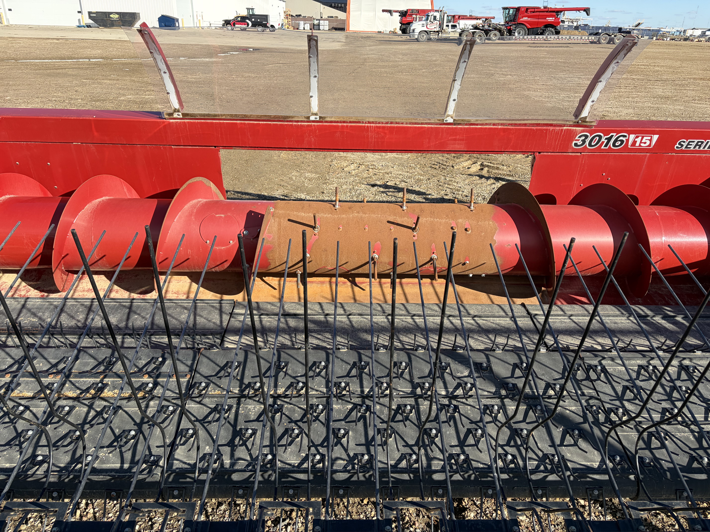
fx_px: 533
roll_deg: -1.4
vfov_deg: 53.1
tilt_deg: -23.7
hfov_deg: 67.3
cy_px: 266
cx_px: 355
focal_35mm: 26
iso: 50
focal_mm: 5.96
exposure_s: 1/1706
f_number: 1.6
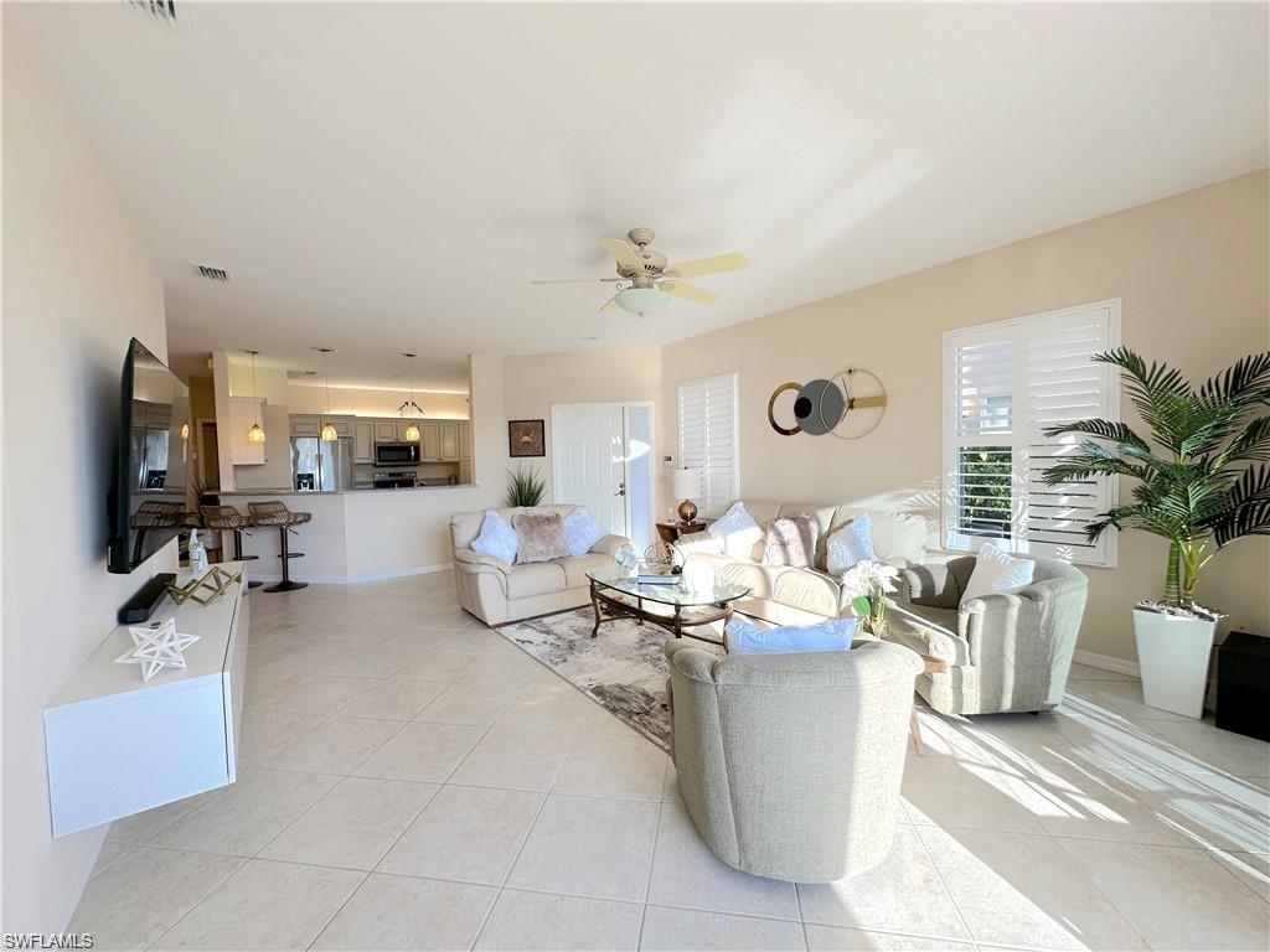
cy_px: 476
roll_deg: +1.2
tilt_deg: -2.6
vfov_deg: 85.7
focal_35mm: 14
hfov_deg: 102.1
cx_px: 635
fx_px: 514
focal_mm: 2.22
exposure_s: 1/180
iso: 40
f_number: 2.2
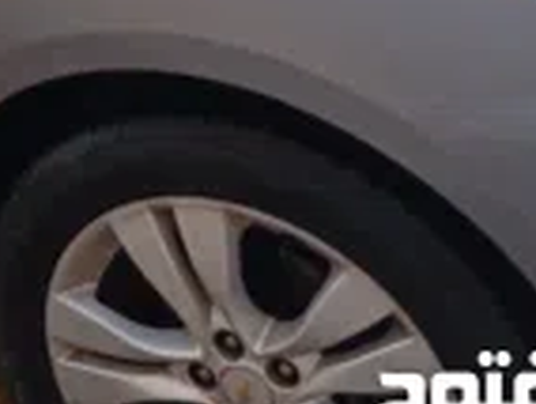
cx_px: -204
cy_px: -208
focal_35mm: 126
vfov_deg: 11.3
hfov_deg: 14.8
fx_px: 1954
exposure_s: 1/50
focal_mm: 4.27
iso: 166
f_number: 1.8
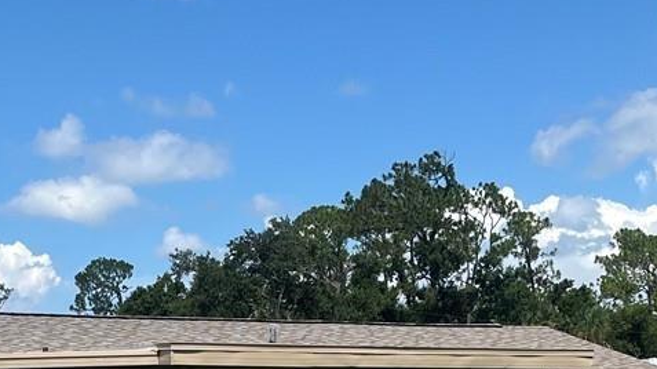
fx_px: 1655
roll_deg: -0.3
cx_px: 163
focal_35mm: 95
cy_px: 530
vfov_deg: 12.2
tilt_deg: -4.3
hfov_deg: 22.2
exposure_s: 1/4149
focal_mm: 5.1
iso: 50
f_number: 1.6
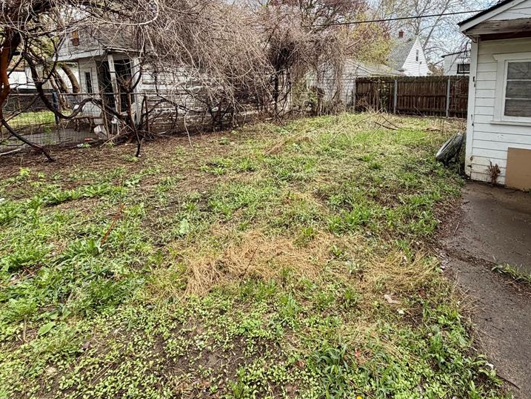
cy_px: 129
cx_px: 326
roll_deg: +0.2
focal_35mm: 20
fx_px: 307
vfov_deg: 64.1
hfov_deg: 80.5
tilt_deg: -8.8
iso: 40
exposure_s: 1/770
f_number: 2.2
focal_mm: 2.22
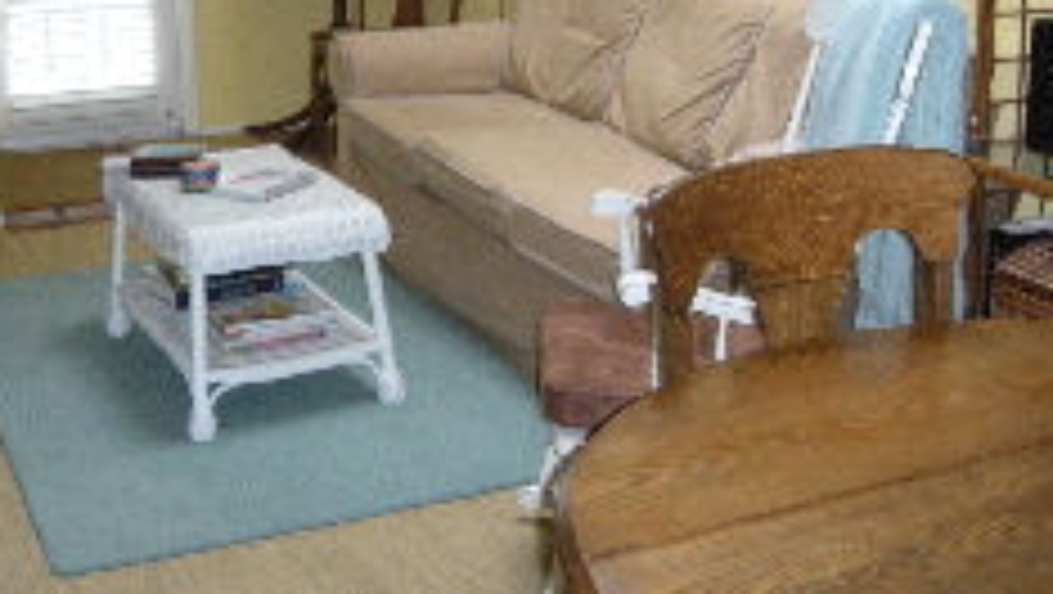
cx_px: 513
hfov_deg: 36.6
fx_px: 1593
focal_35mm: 57
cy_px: 99
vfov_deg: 20.8
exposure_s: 1/30
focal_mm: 5.9
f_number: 3.8
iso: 400
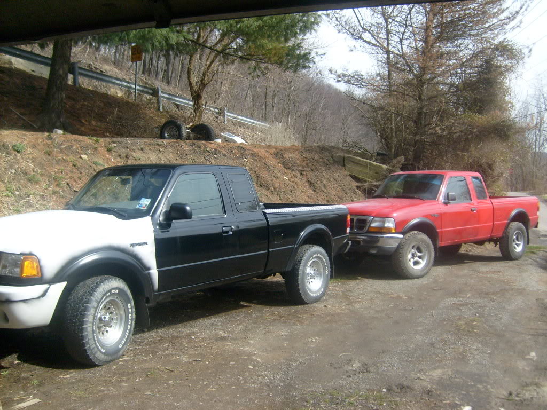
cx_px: 274
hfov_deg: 52.6
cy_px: 205
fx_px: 553
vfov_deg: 40.7
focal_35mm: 35
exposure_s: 1/180
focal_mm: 5.8
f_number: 7.1
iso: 80
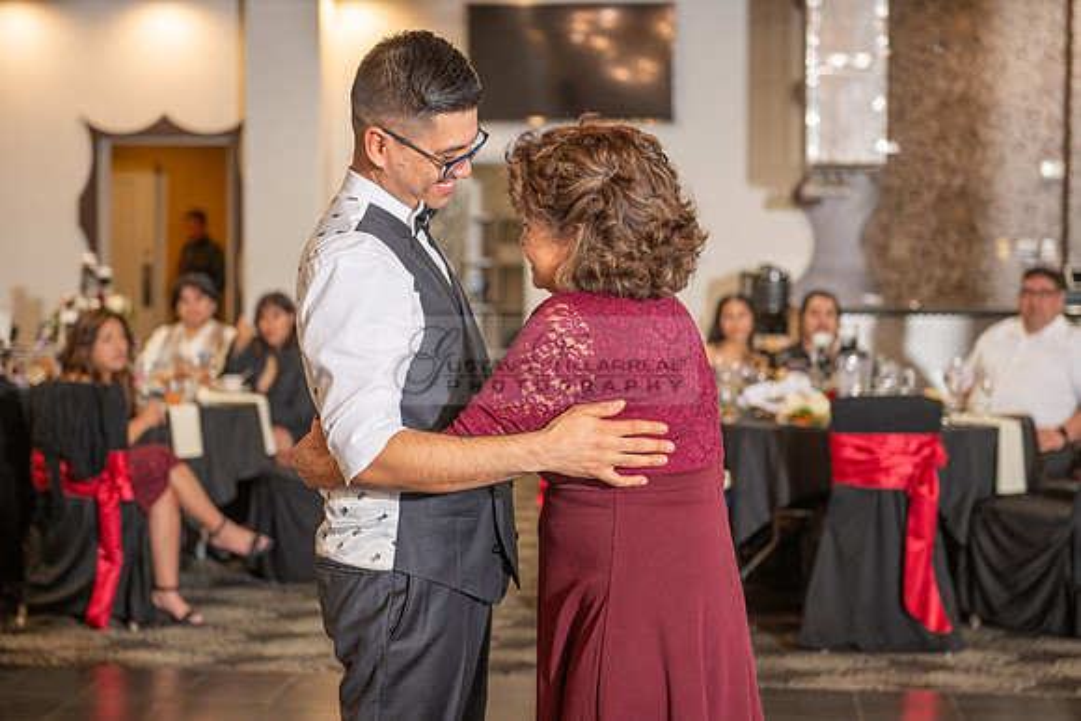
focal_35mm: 70
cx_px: 540
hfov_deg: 28.8
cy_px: 360
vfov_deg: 19.5
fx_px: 2102
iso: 800
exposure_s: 1/125
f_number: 3.5
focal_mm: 70
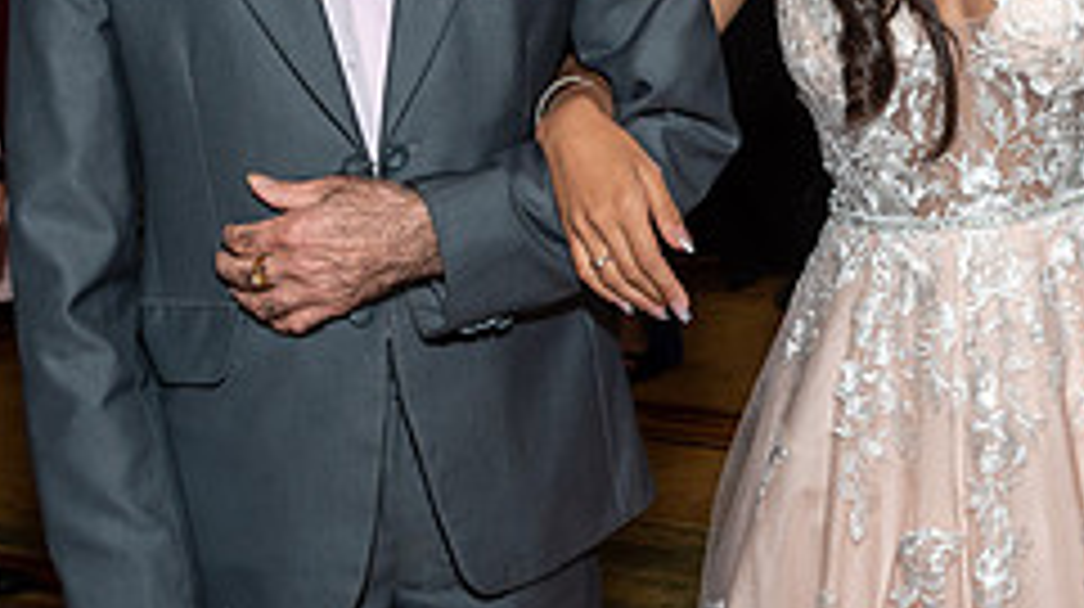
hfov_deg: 19.4
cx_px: 940
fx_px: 3130
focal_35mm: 109
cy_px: 2
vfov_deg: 11.0
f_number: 6.3
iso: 400
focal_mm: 24
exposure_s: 1/250
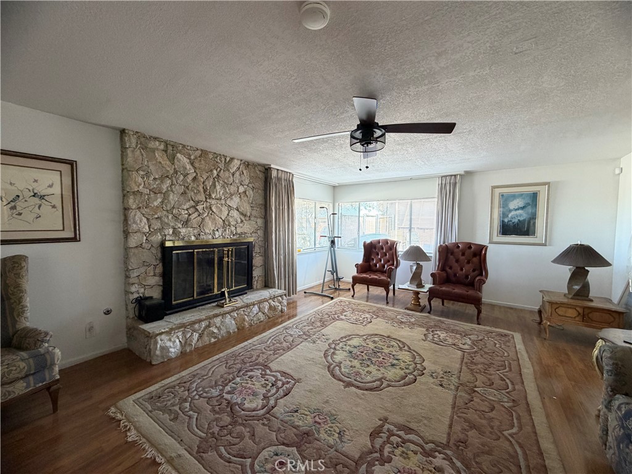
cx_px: 316
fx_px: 256
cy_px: 237
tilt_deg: -2.7
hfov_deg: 102.1
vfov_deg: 85.7
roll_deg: +0.0
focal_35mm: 14
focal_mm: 2.22
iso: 320
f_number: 2.2
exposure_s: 1/75
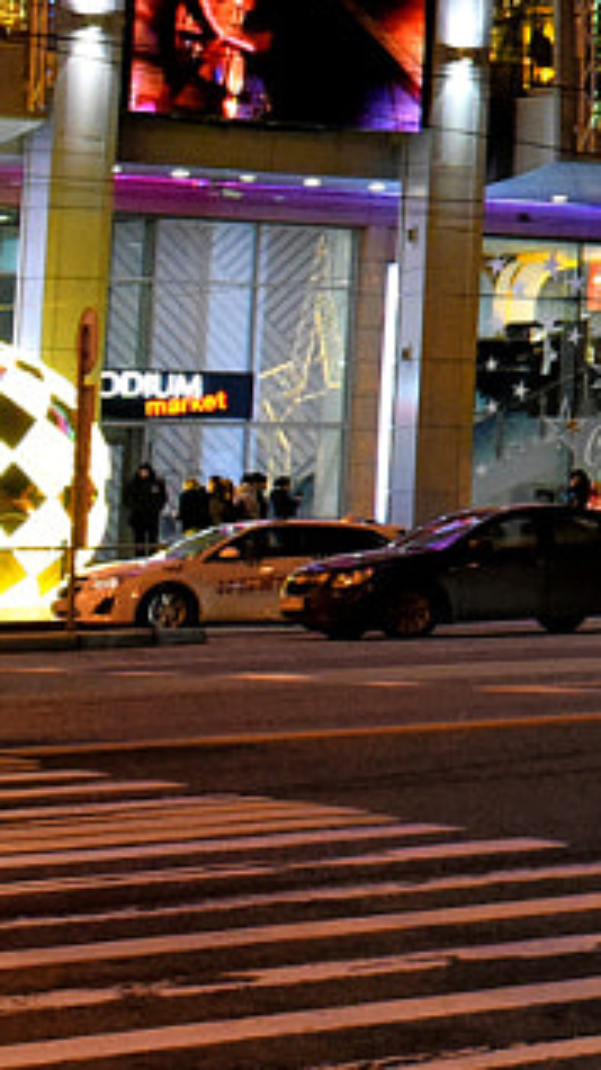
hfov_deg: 7.7
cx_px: 2093
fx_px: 3603
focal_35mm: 127
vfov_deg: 16.6
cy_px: 7
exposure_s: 1/80
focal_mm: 24
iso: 3200
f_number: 4
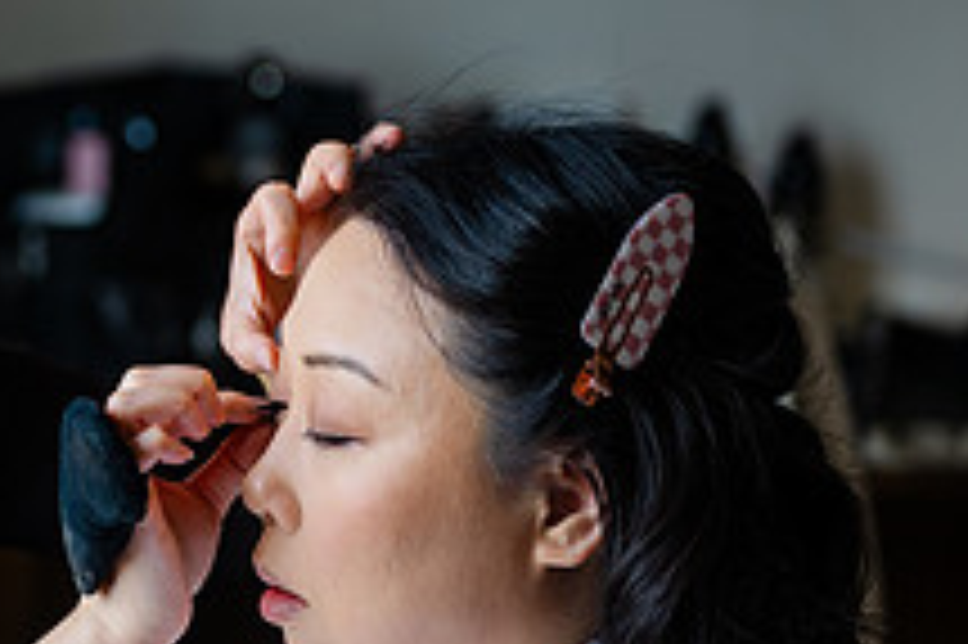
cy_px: 182
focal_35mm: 135
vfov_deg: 10.1
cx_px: 63
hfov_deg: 15.0
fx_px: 3627
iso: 80
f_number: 1.8
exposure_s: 1/200
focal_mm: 50
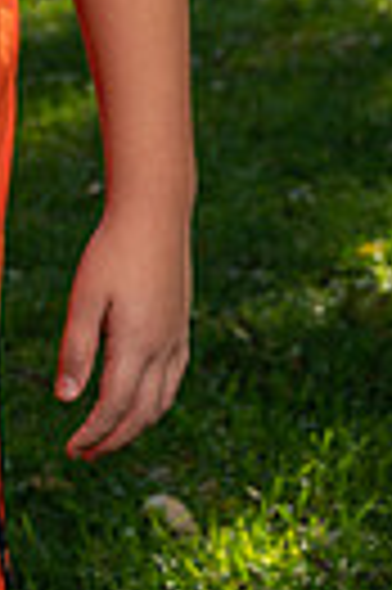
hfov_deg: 5.6
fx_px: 3946
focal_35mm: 241
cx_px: -185
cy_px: -378
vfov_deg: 8.3
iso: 100
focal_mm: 70
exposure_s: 1/160
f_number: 7.1
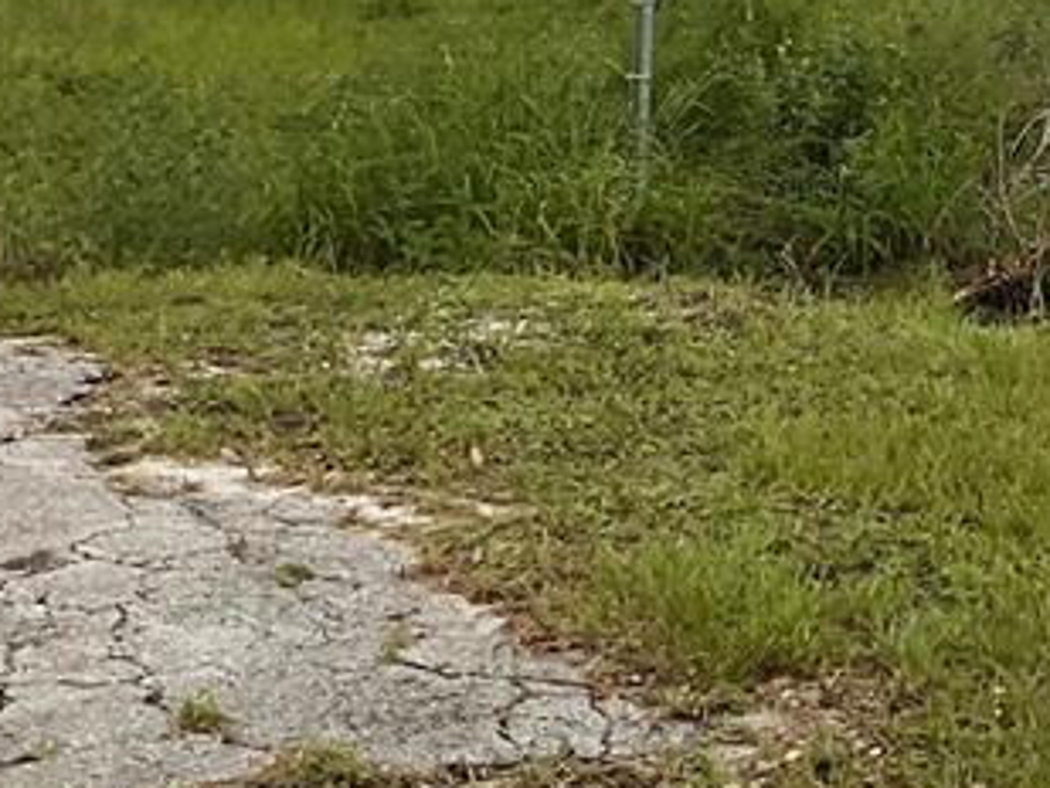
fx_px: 2913
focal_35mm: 96
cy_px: -306
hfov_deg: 19.3
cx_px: 1254
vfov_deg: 14.6
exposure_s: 1/2667
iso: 16
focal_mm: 3
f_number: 1.8
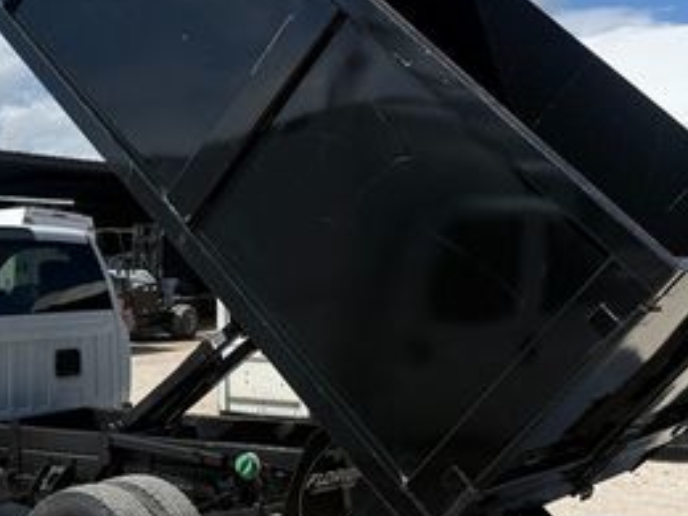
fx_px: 1173
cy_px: 193
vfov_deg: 24.7
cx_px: 204
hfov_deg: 32.3
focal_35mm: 59
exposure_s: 1/7353
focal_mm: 6.76
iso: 80
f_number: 1.78
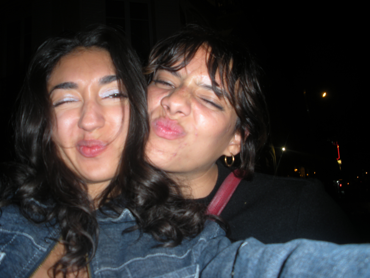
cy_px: 139
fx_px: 385
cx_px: 185
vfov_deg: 39.7
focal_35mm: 36
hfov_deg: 51.4
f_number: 3.5
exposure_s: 1/60
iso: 64
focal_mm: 6.3
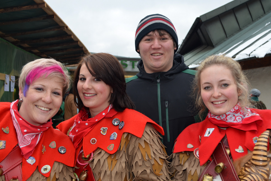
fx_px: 294
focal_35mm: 39
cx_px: 136
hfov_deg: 49.5
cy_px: 90
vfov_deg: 34.2
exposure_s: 1/125
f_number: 5.6
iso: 200
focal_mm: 26
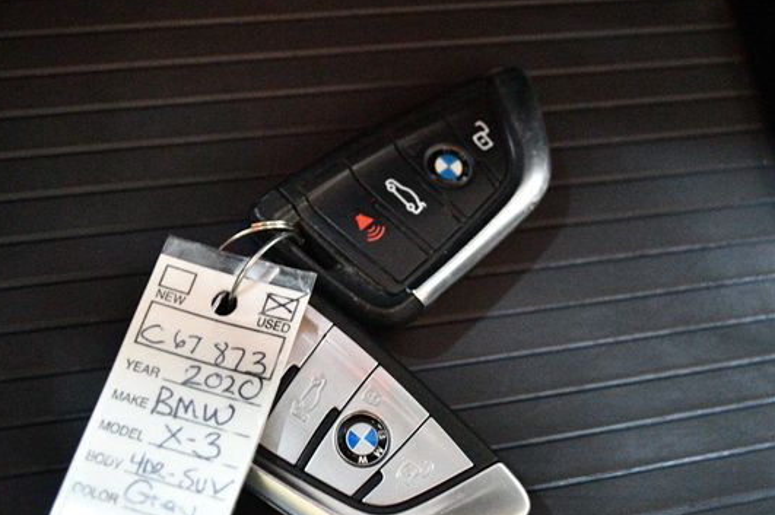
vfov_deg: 28.6
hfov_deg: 41.9
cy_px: 247
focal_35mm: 47
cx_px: 429
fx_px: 1011
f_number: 4.2
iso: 12800
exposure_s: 1/15
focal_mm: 26
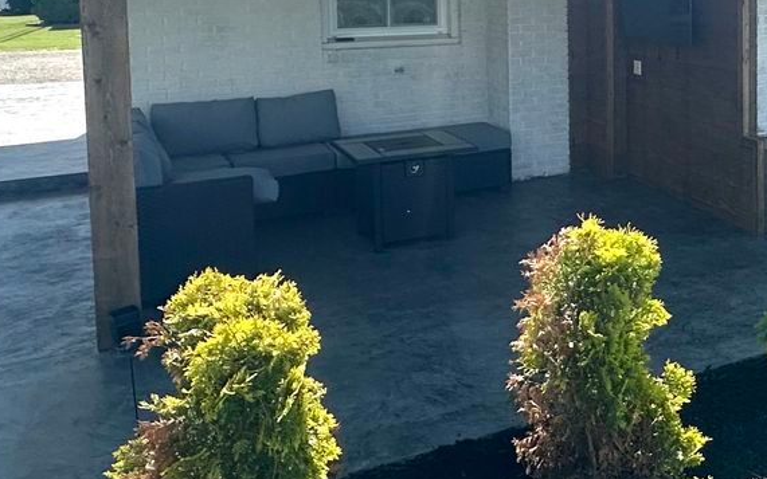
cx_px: 754
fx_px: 815
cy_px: 40
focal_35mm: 39
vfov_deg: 31.1
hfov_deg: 43.7
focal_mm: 2.22
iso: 50
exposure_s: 1/2020
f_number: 2.2
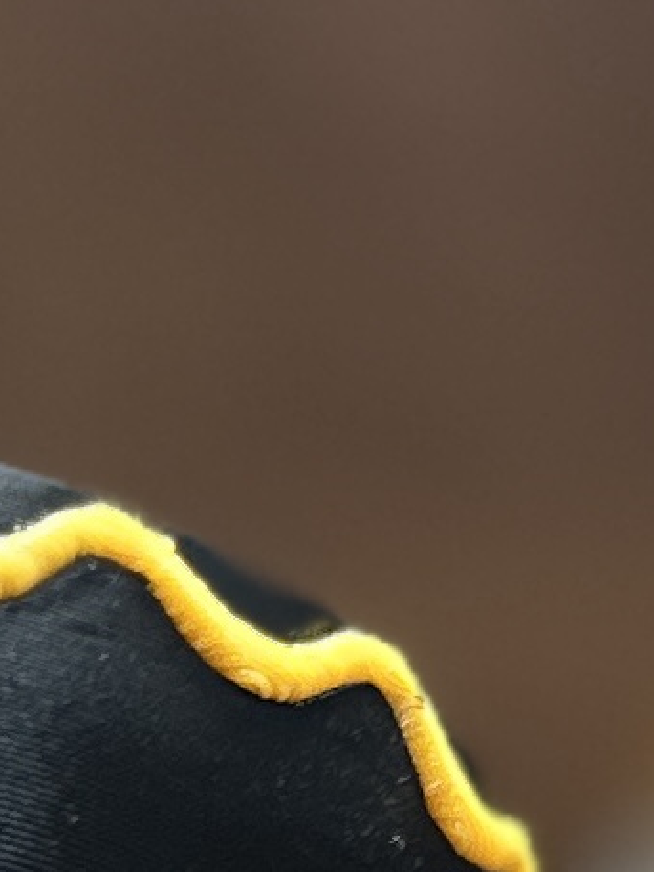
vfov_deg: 13.4
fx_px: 3048
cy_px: 1877
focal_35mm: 121
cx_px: -507
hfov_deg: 11.4
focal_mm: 6.86
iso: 125
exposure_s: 1/63
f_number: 1.78
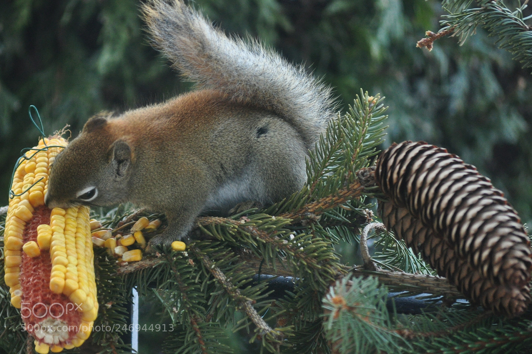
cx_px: 266
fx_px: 3323
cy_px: 177
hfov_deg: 9.2
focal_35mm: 225
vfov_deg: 6.1
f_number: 5
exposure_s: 1/160
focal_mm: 150
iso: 800
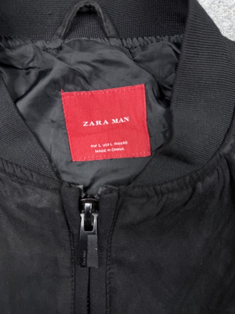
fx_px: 217
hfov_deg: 56.8
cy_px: 157
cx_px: 118
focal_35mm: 24
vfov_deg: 71.6
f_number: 1.78
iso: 100
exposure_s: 1/100
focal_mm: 6.76
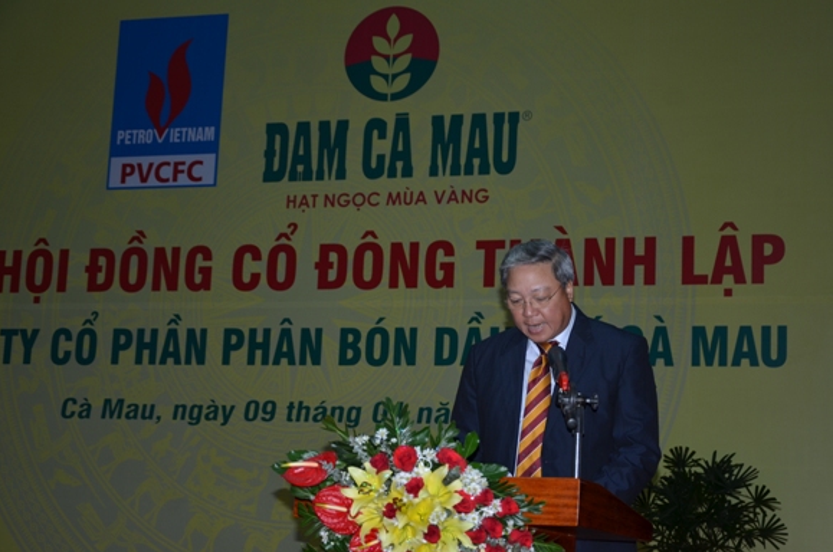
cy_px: 299
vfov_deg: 21.5
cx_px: 447
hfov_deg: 31.9
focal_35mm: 63
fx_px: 1455
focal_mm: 38
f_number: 4.5
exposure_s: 1/60
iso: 200
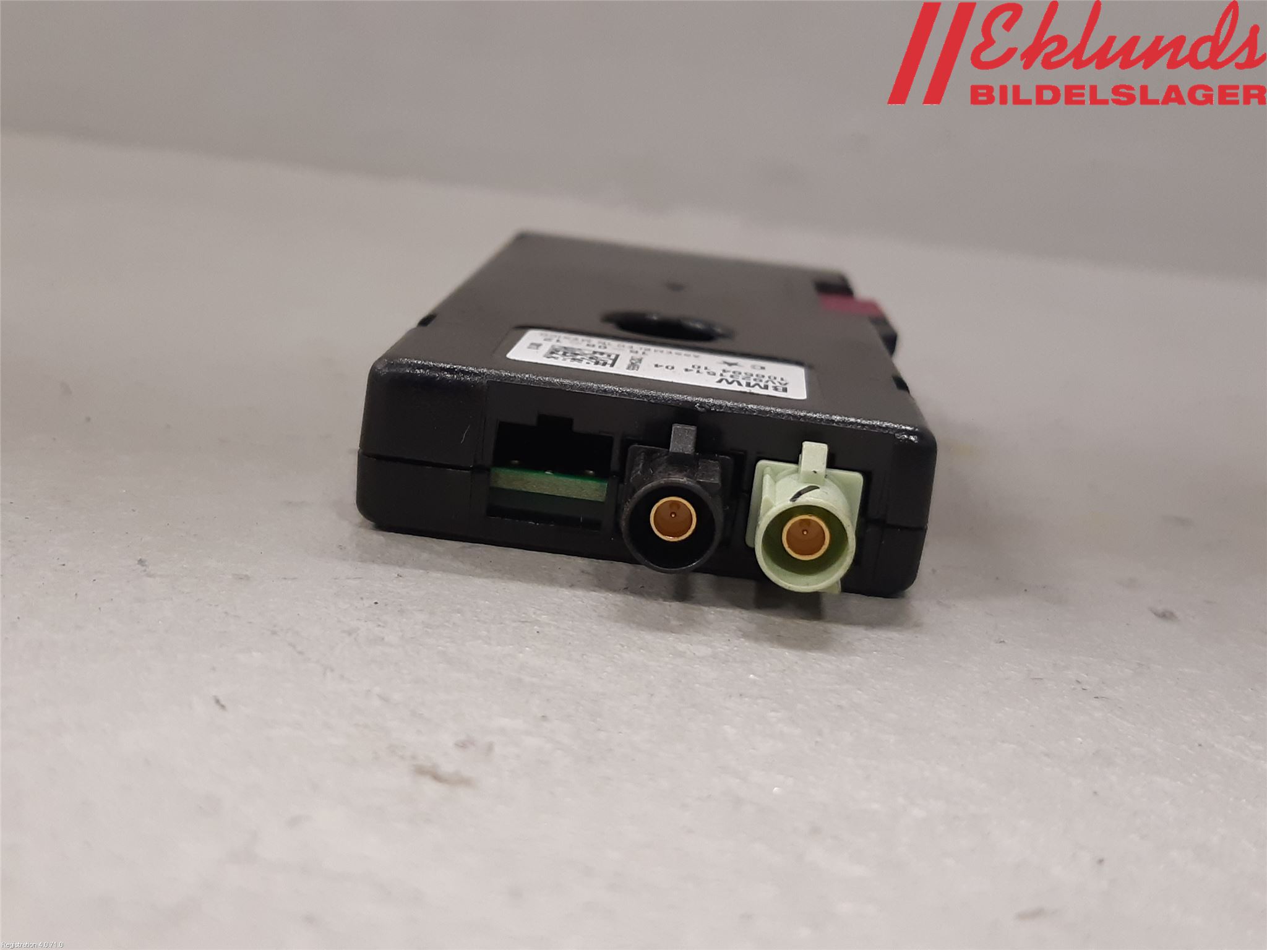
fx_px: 952
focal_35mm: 26
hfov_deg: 67.3
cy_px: 475
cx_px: 634
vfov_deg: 53.1
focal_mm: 3.93
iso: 125
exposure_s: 1/50
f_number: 1.7
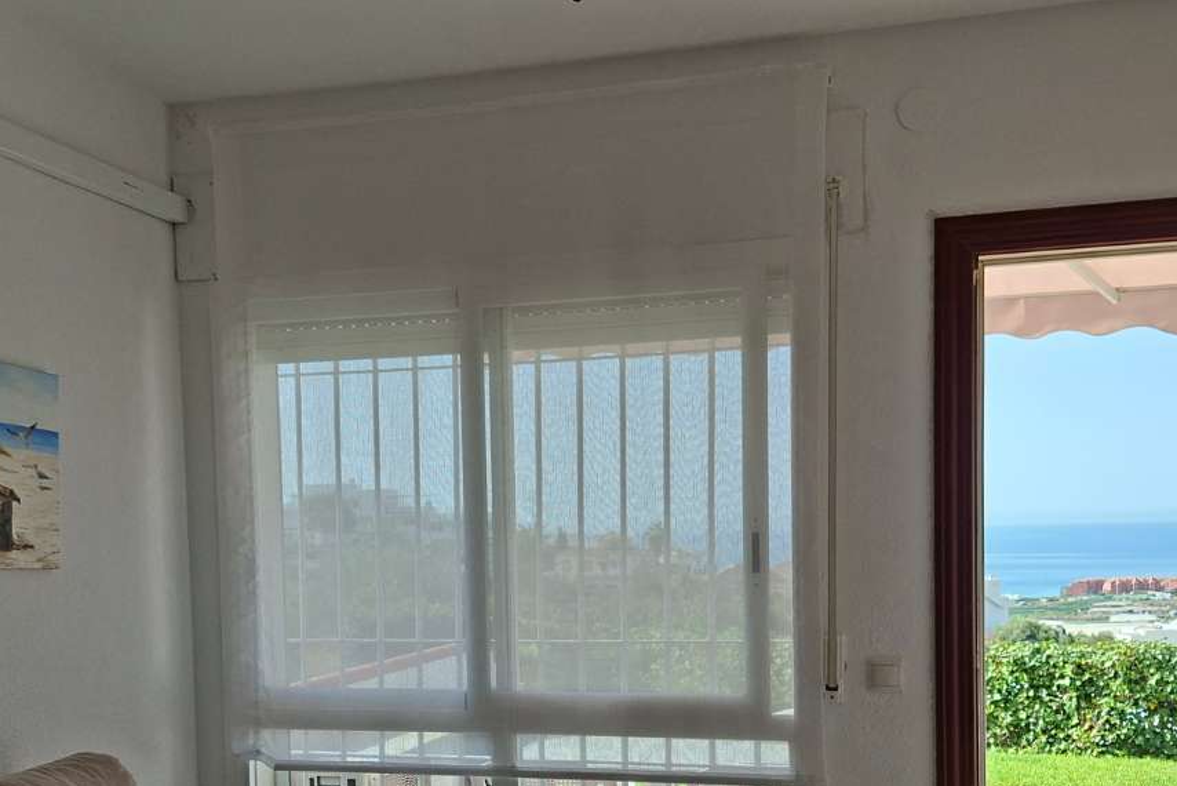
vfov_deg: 31.3
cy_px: 598
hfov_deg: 46.3
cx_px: 515
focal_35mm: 42
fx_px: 1374
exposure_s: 1/737
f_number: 1.8
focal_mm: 5.54
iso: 50
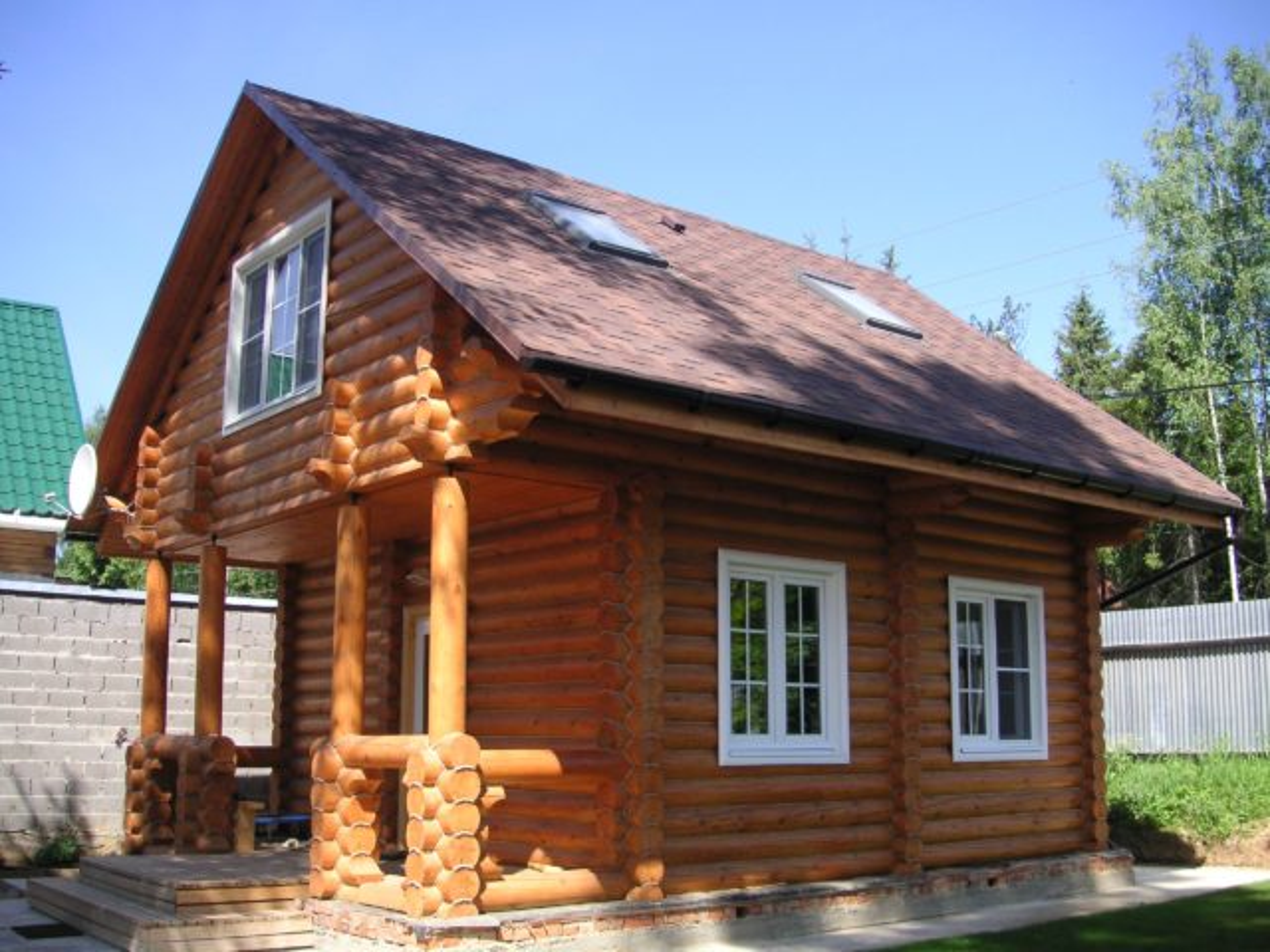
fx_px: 1357
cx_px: 635
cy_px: 476
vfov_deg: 38.7
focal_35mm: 37
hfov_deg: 50.1
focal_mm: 6.1
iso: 50
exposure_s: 1/350
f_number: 2.8
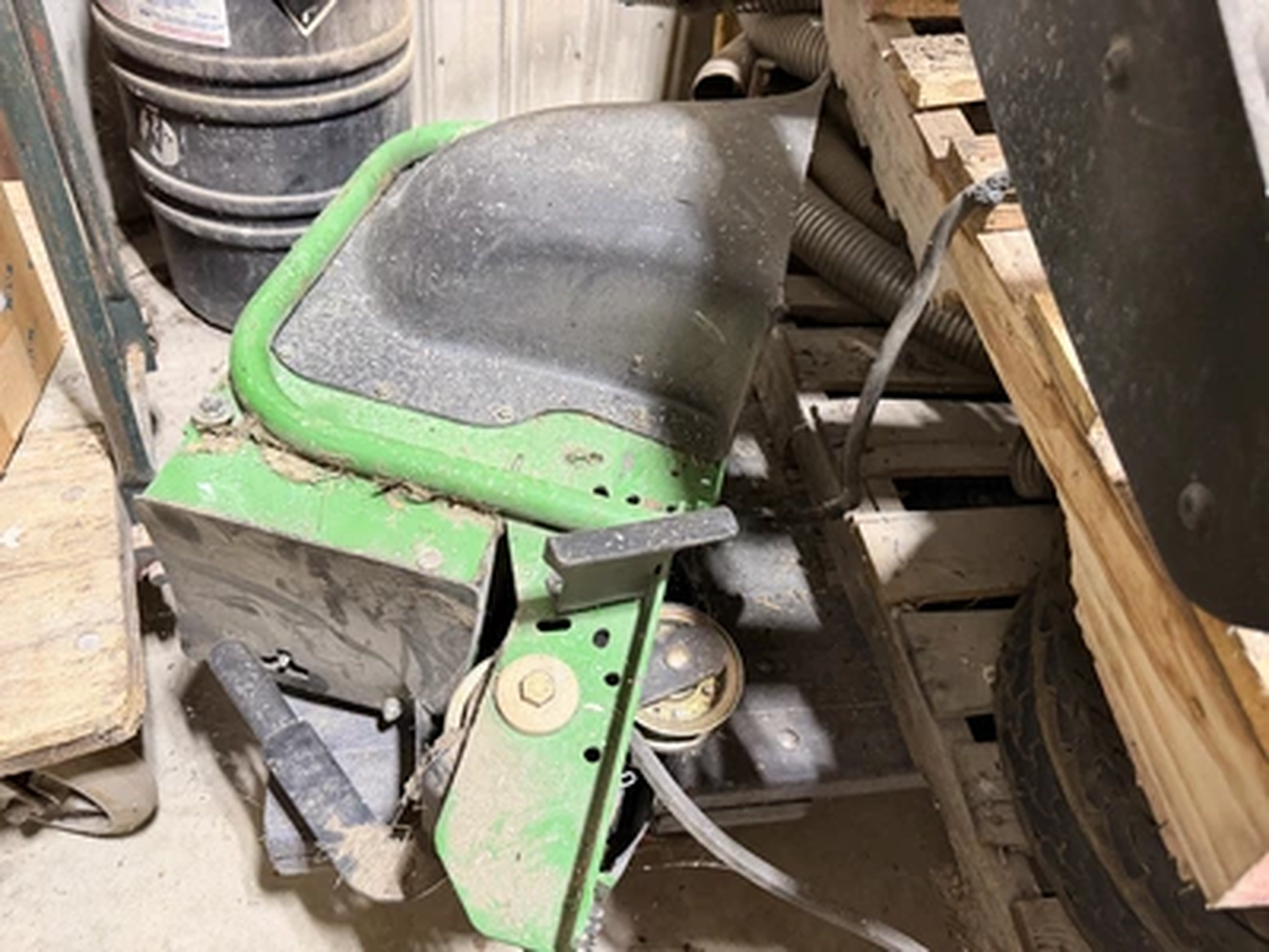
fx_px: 880
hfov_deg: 71.6
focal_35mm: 24
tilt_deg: -47.0
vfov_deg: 56.8
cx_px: 634
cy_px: 476
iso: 640
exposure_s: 1/60
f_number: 1.78
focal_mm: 6.76
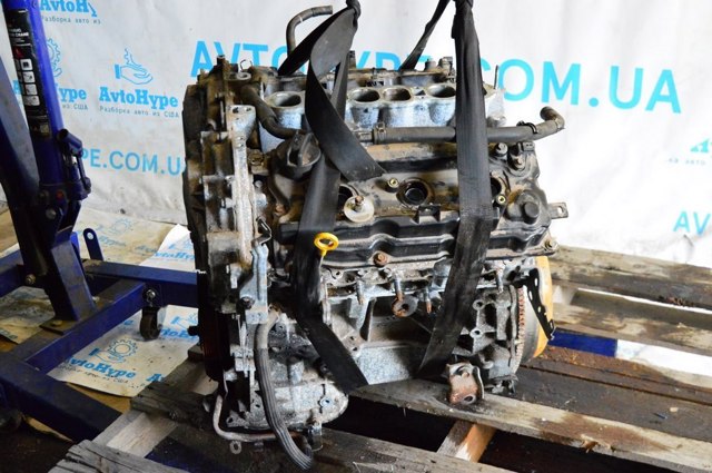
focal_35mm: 51
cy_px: 236
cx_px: 356
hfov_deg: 38.9
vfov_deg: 26.4
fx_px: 1007
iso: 6400
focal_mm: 34
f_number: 6.3
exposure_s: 1/160
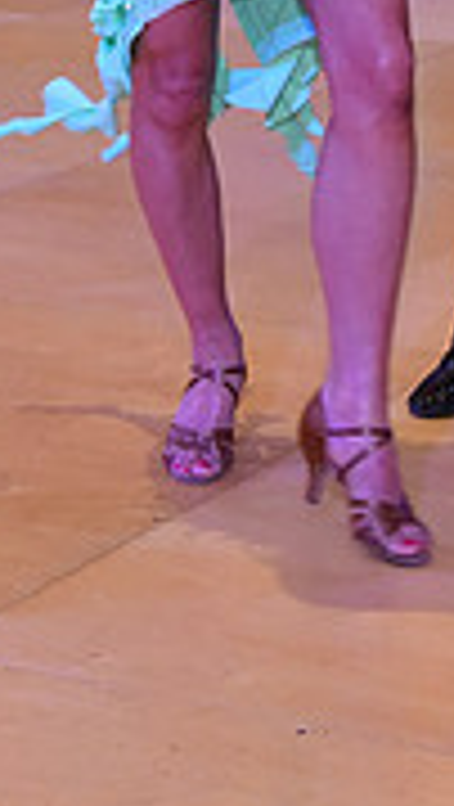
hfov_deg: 9.4
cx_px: 411
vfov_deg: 15.7
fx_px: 2754
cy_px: -257
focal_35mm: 129
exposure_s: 1/250
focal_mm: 38
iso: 1600
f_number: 5
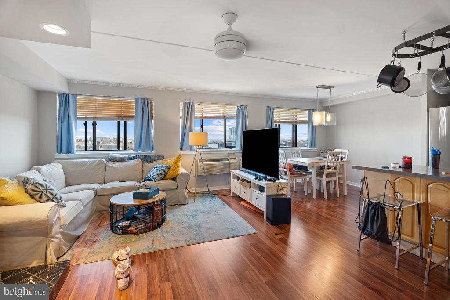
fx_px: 206
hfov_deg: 95.0
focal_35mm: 16
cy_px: 150
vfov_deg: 72.1
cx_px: 225
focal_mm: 16.5
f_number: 4
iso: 100
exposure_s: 1/6
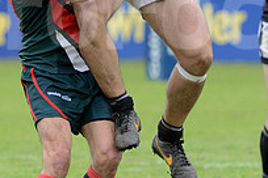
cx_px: 50
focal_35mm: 710
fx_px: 5285
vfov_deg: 1.9
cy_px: 5
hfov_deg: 2.9
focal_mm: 250
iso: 1250
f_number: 4
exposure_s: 1/500
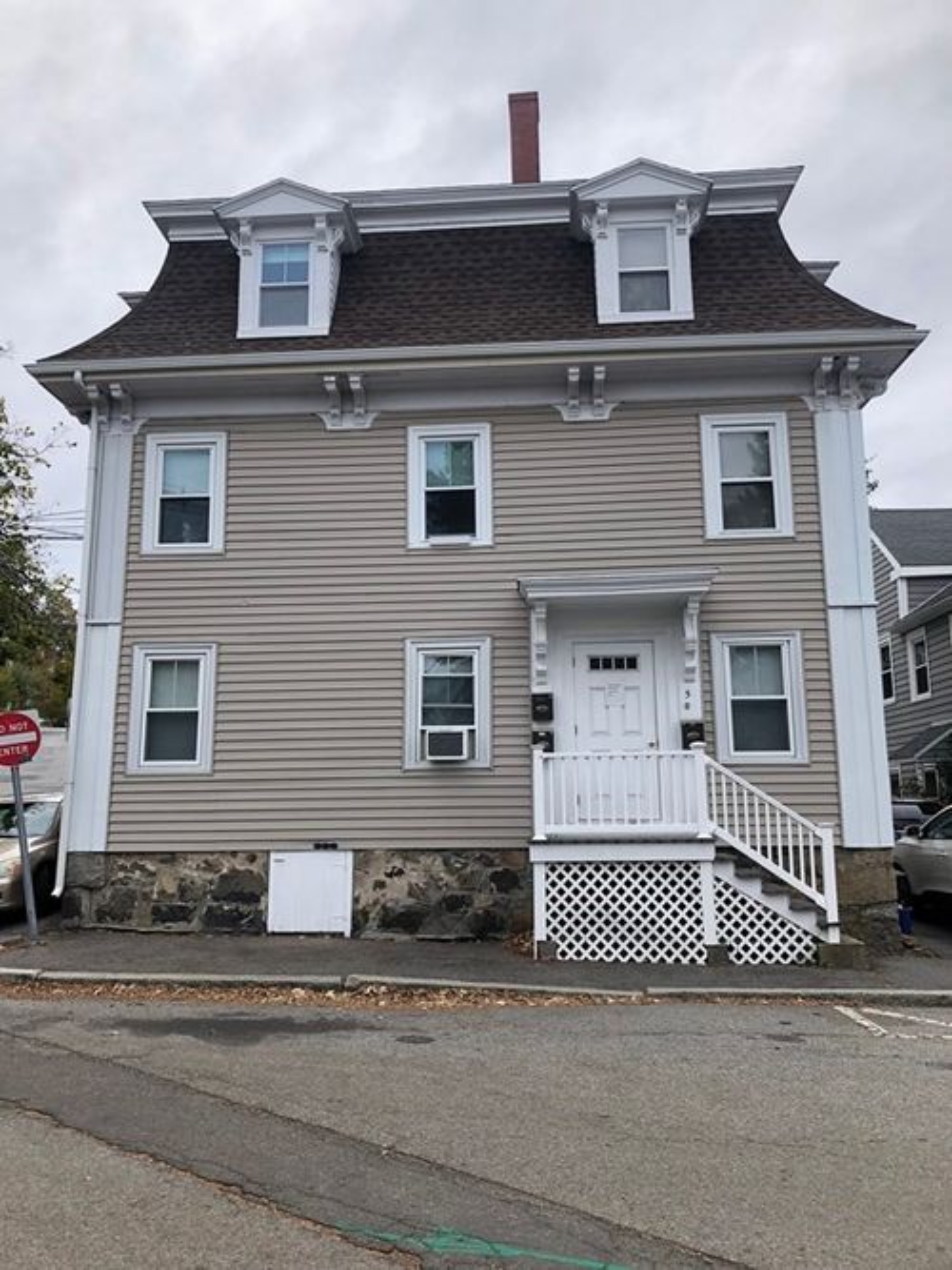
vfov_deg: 63.5
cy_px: 635
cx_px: 476
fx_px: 1027
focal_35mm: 28
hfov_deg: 49.7
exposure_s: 1/600
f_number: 1.8
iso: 20
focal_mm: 3.99
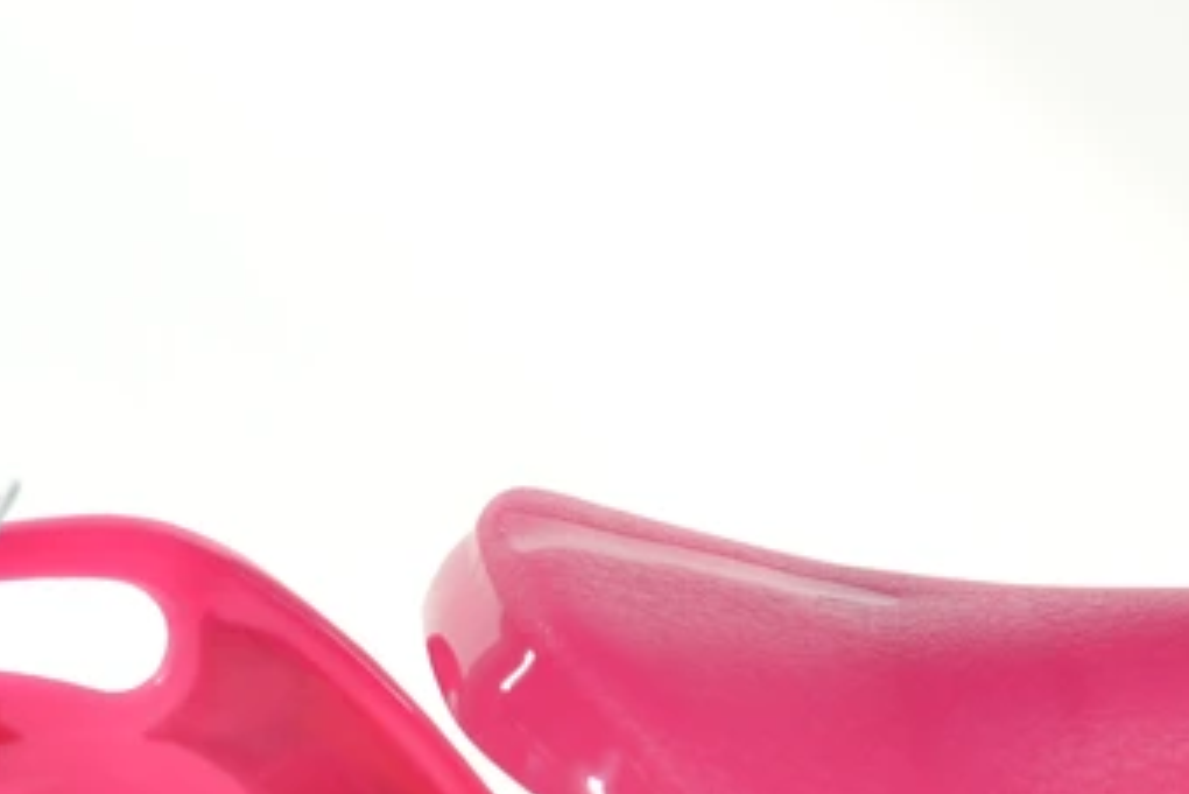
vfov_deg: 12.9
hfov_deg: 19.1
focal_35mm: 106
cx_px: 259
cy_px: 652
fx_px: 3502
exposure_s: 1/60
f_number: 6.3
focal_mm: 24
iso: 400
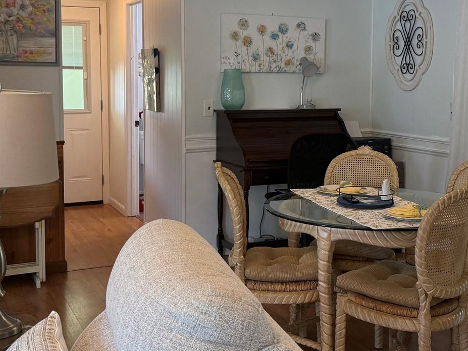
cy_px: 120
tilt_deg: -3.9
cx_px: 292
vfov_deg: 27.4
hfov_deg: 36.0
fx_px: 717
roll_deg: -0.5
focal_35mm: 53
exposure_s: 1/129
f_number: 1.78
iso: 200
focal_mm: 6.76
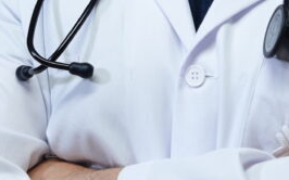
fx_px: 2700
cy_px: -58
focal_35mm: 343
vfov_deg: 3.8
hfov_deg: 6.1
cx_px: 205
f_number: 2.8
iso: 250
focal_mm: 70
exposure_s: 1/100
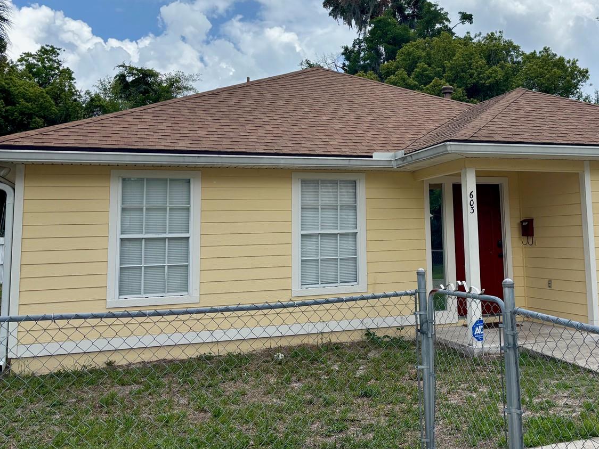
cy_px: 149
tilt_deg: +7.7
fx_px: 640
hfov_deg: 49.5
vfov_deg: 38.2
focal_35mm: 37
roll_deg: +1.5
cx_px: 387
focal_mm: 5.96
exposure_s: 1/4082
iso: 50
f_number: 1.6
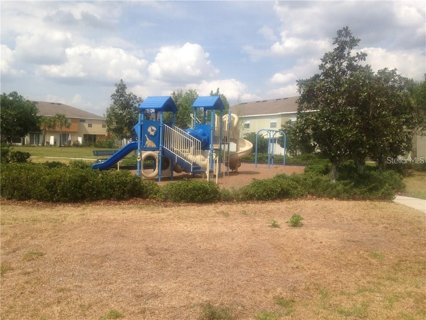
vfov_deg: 42.9
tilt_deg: -3.1
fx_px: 406
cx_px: 213
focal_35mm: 33
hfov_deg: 55.4
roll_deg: -0.3
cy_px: 160
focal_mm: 4.12
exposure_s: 1/2169
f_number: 2.4
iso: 50
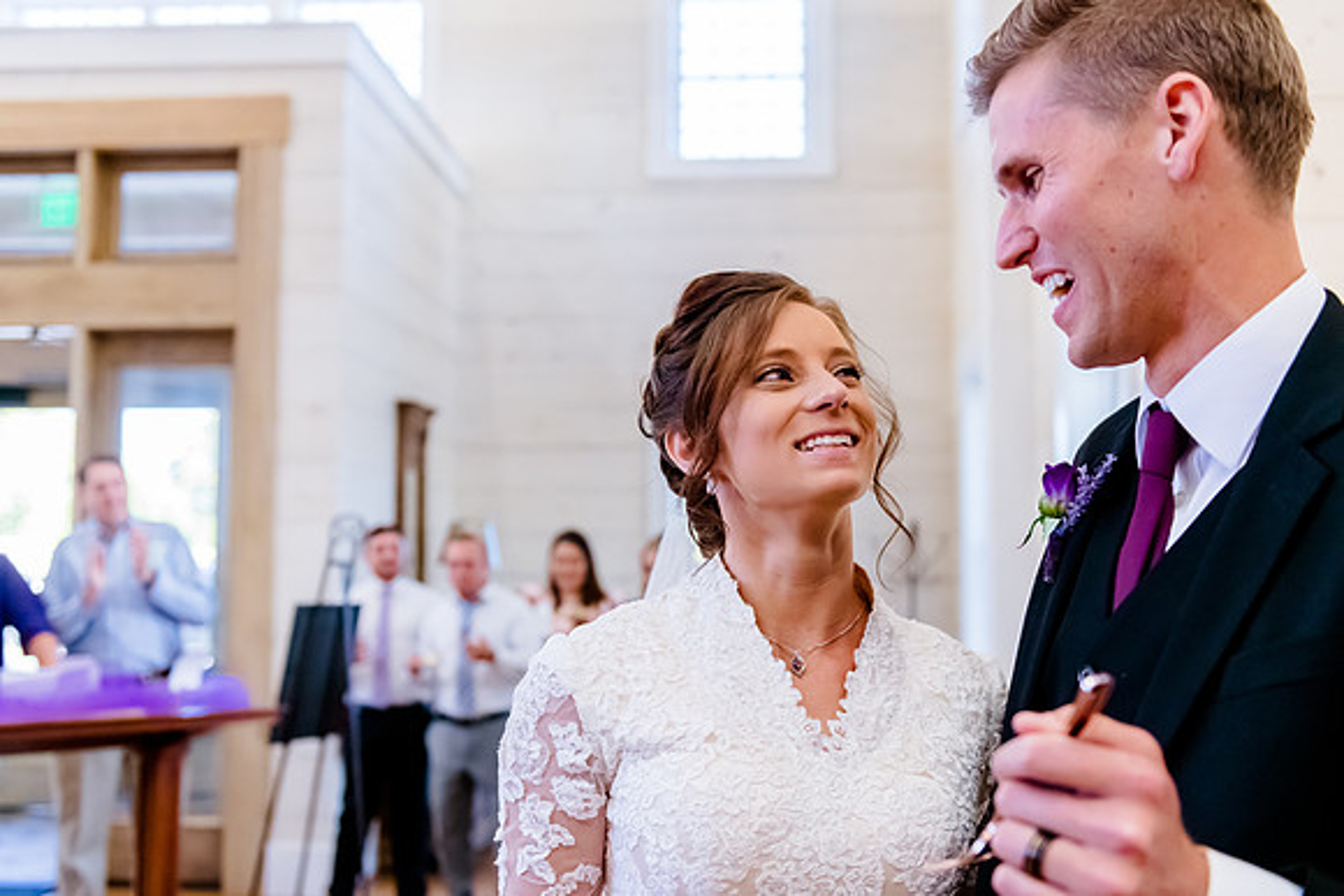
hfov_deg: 47.4
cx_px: 655
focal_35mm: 41
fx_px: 1531
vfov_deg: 32.6
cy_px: 448
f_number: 3.2
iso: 3200
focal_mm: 40
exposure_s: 1/640
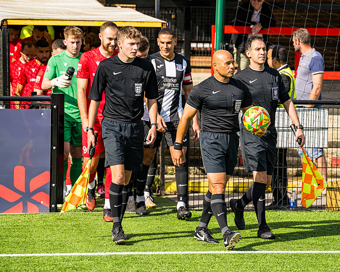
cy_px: 122
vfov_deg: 9.5
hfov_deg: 11.9
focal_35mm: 162
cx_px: 213
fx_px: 1633
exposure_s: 1/1600
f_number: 4
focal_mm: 120
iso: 100
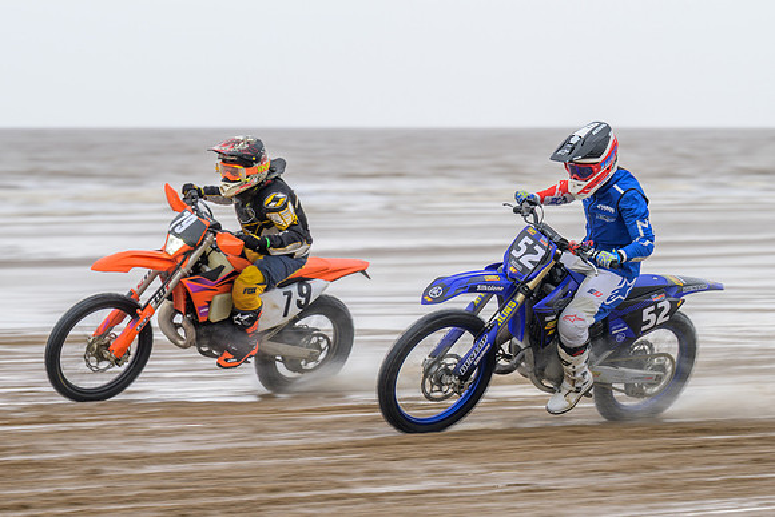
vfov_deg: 7.5
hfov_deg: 11.2
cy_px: 279
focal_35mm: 183
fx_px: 3947
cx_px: 424
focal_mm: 110
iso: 64
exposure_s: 1/250
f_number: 4
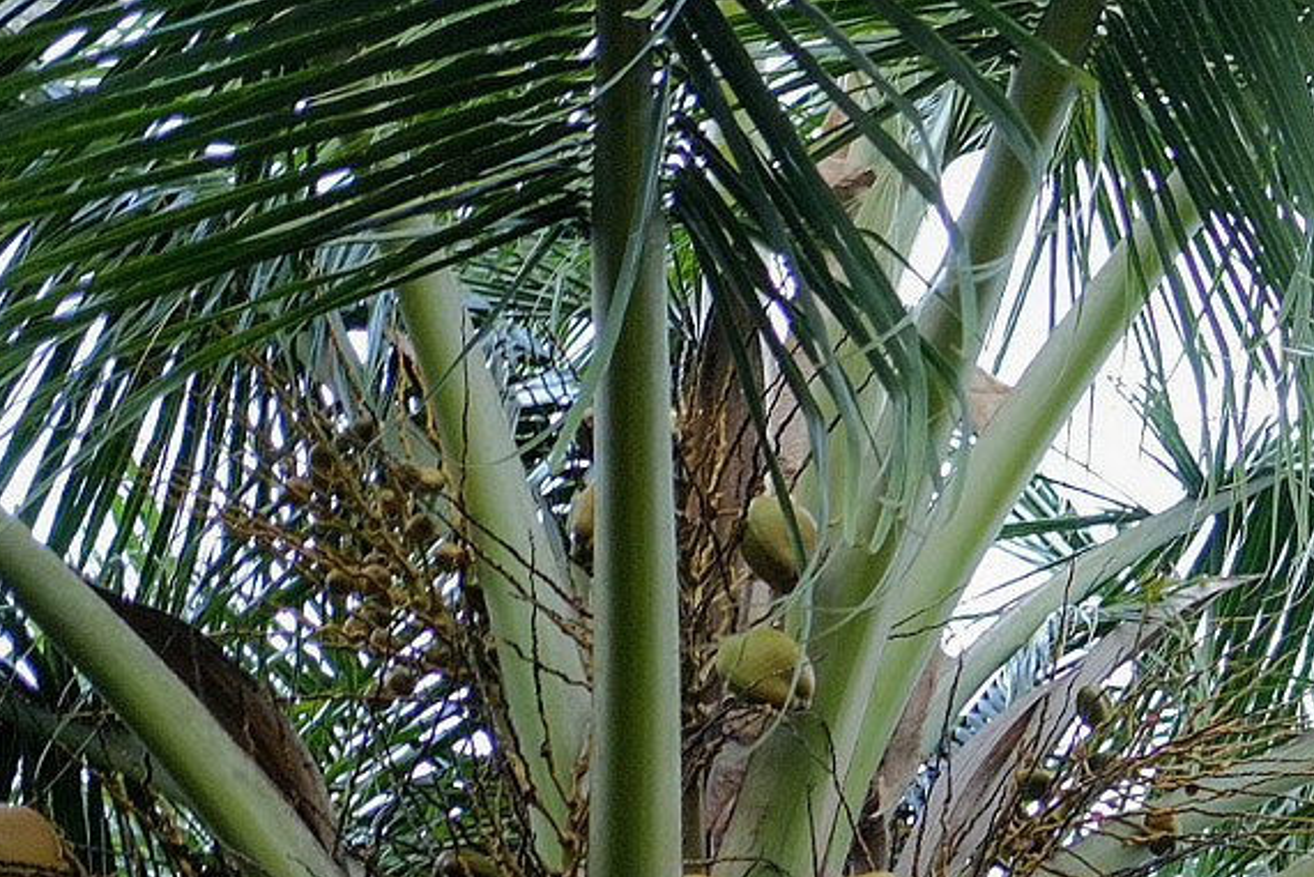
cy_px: 856
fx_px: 3578
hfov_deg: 19.1
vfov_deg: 13.8
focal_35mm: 98
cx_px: 1767
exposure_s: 1/60
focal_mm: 23
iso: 1250
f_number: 2
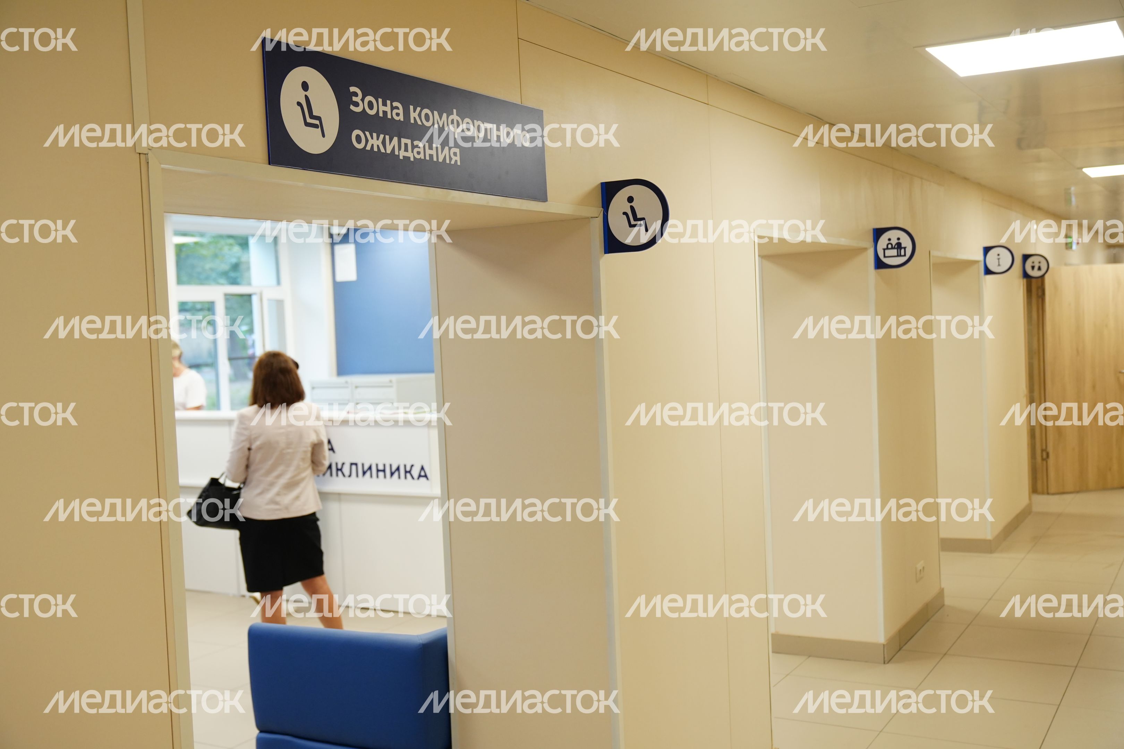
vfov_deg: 35.9
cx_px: 562
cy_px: 374
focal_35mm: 37
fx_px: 1155
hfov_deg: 51.9
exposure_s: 1/200
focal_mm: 37
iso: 1250
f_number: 3.5
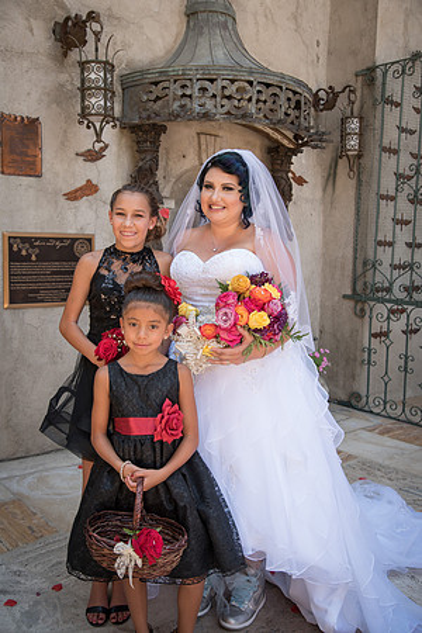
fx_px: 615
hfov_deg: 37.9
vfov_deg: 54.4
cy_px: 316
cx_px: 211
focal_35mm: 35
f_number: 4.5
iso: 100
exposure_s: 1/100
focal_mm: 35
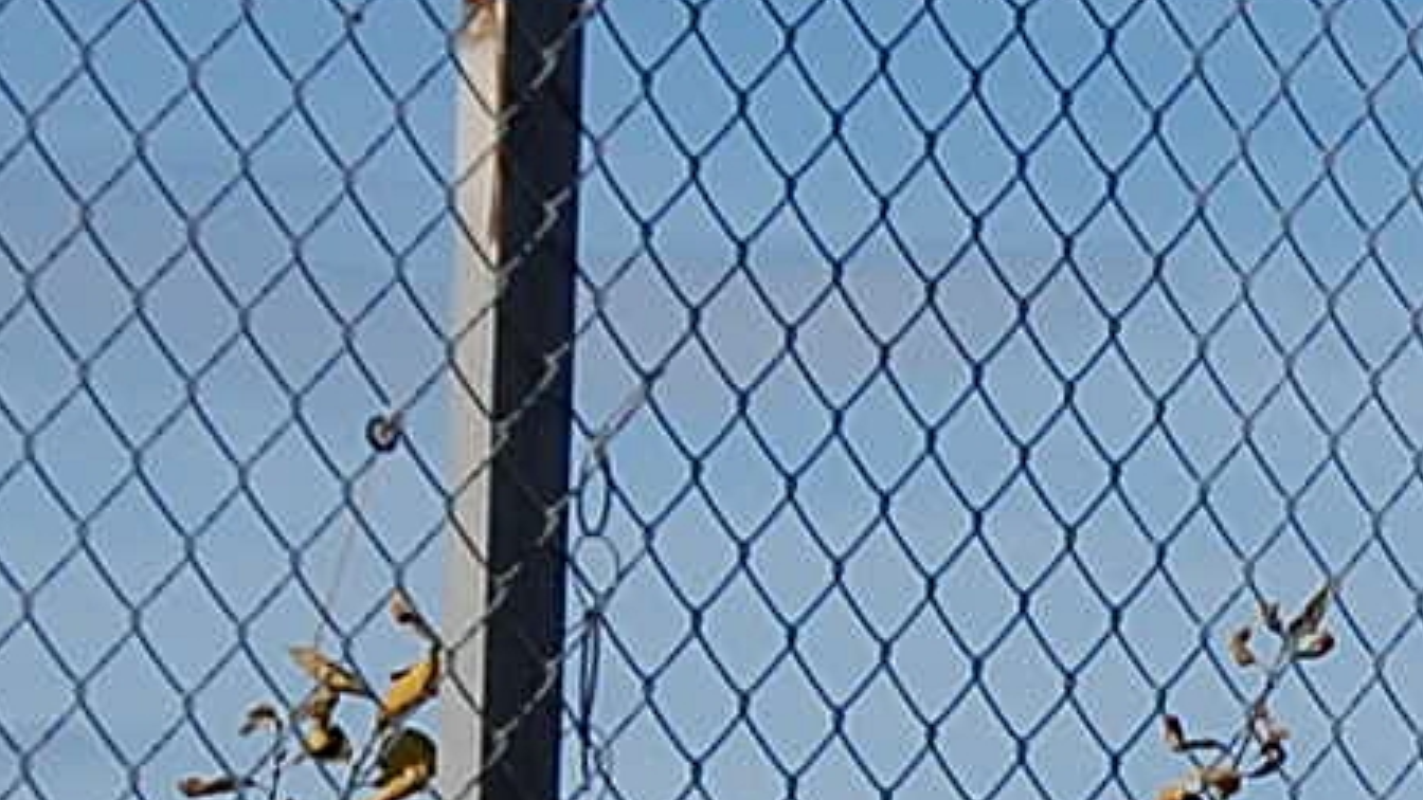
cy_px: 1324
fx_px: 12716
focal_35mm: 337
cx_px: 1763
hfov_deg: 6.4
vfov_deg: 3.6
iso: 200
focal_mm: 32
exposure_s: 1/2000
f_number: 5.6
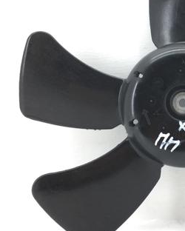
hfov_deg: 25.2
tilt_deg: -2.5
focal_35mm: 58
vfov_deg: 32.4
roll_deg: +1.2
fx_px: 397
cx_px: 175
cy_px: 100
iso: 25
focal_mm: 4.15
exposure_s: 1/50
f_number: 2.2
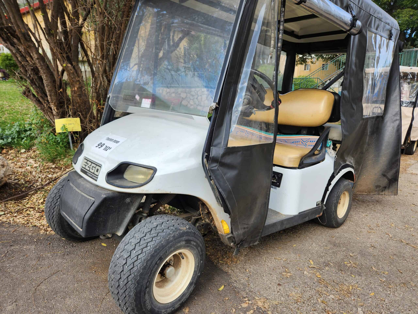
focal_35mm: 23
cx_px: 209
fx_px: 278
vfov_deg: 58.9
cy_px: 157
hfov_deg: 73.9
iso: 20
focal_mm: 5.4
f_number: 1.8
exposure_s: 1/297
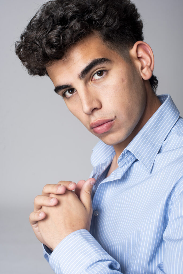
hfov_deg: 27.0
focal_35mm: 50
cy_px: 137
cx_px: 92
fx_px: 381
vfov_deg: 39.6
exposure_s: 1/125
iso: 100
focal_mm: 50
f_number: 7.1
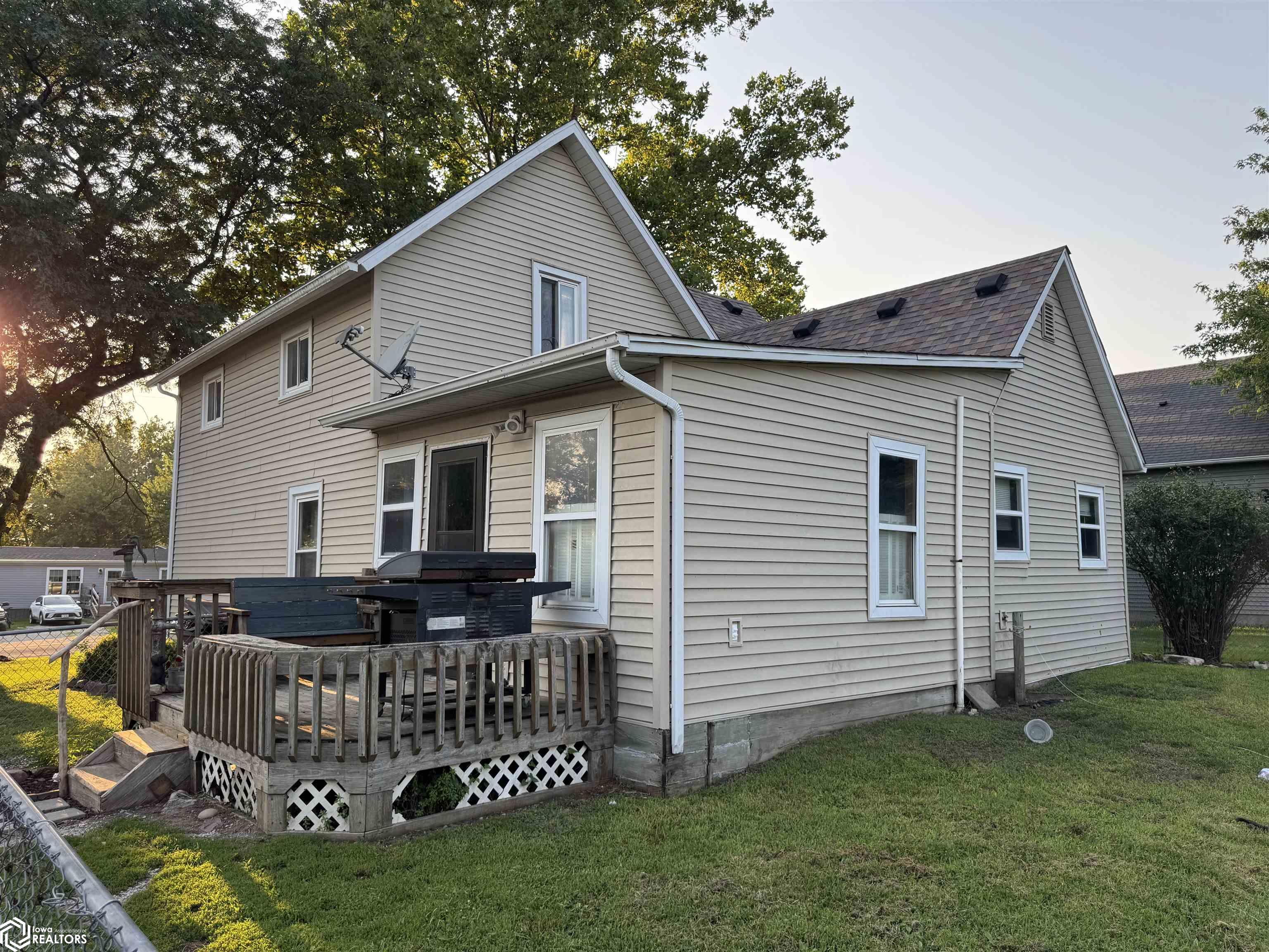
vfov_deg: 56.8
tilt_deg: +4.4
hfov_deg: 71.6
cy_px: 476
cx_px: 634
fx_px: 880
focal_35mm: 24
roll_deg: -0.4
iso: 80
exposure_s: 1/572
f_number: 1.78
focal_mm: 6.76
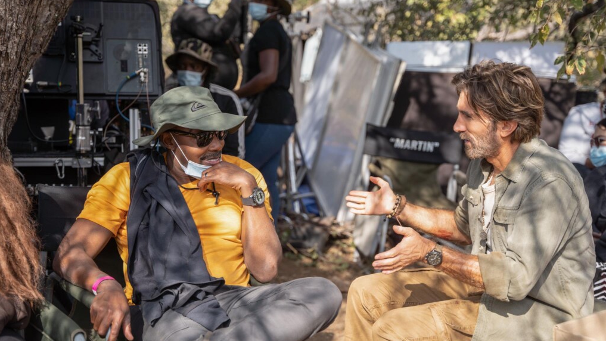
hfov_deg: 35.5
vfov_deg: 20.4
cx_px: 303
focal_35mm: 59
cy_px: 188
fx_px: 947
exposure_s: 1/500
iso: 100
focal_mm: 55.9
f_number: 3.2
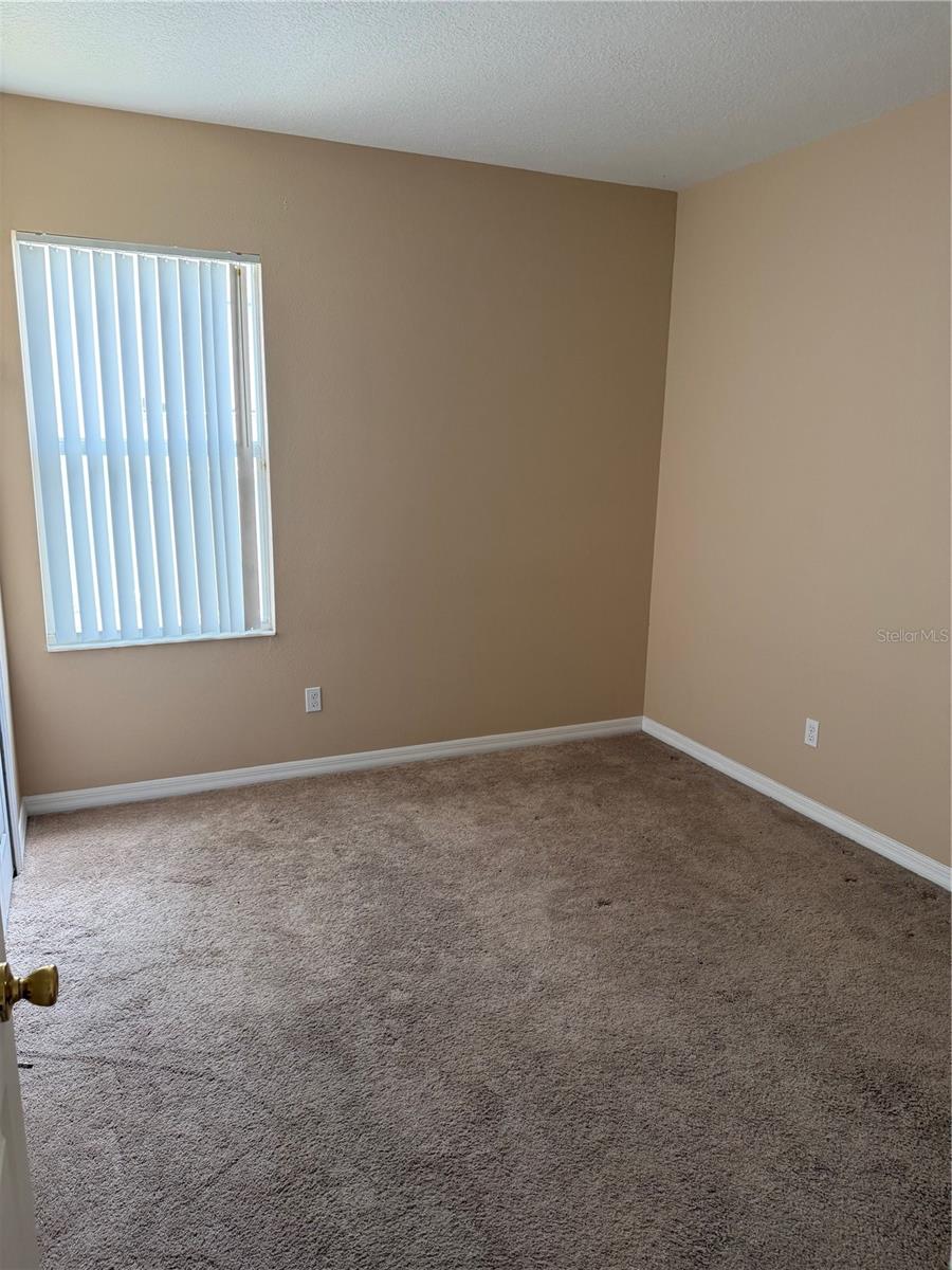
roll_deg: -0.4
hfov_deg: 56.8
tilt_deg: -12.2
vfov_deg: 71.6
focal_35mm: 24
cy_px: 635
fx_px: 880
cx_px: 476
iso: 160
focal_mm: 6.76
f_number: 1.78
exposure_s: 1/121
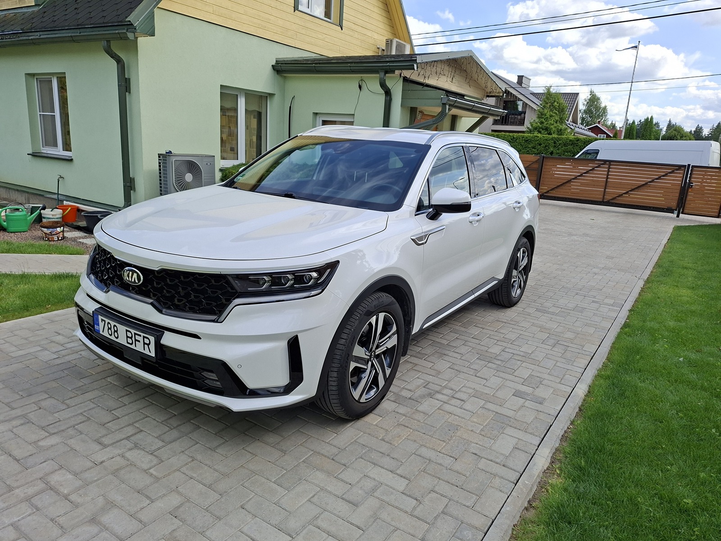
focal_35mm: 23
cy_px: 270
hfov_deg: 73.9
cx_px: 360
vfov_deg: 58.9
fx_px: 479
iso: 32
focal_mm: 5.54
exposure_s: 1/939
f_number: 1.8
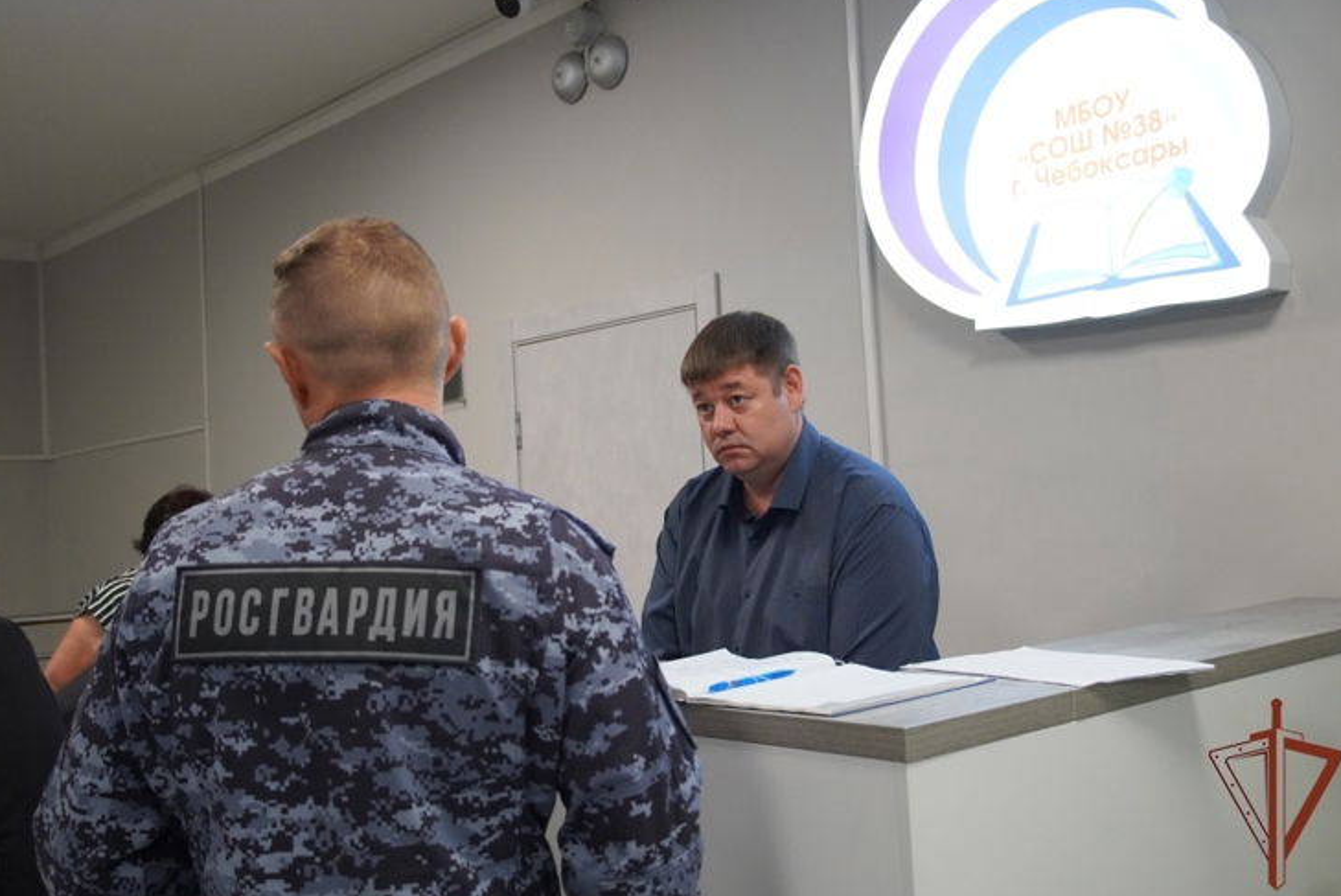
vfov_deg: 34.7
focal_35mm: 39
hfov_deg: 50.1
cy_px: 449
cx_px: 667
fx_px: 1435
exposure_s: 1/160
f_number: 4
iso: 2000
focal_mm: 25
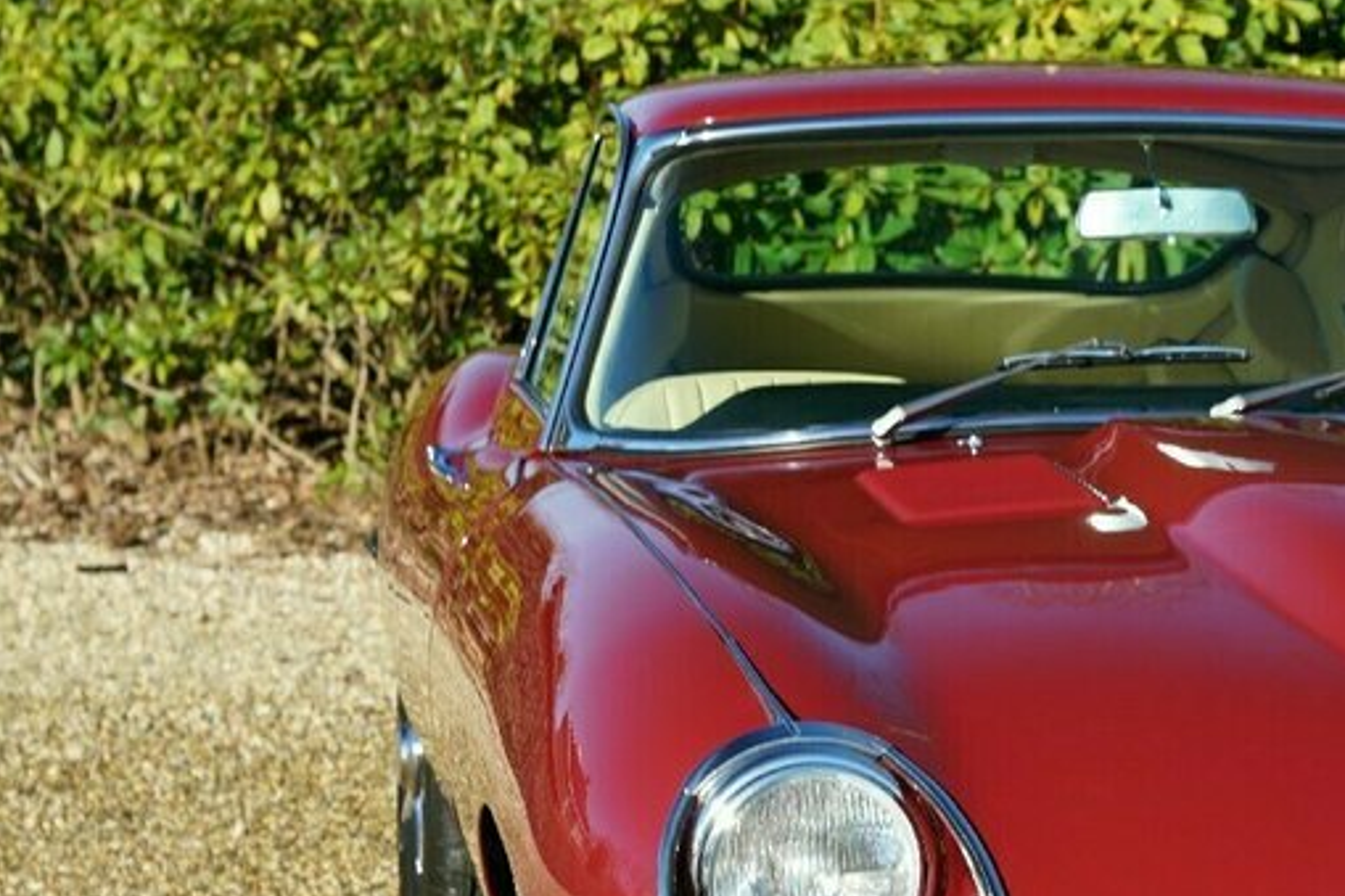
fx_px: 5648
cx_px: 1456
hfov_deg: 13.3
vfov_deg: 9.1
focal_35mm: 151
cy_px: 653
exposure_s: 1/100
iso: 100
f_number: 6.3
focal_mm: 64.1
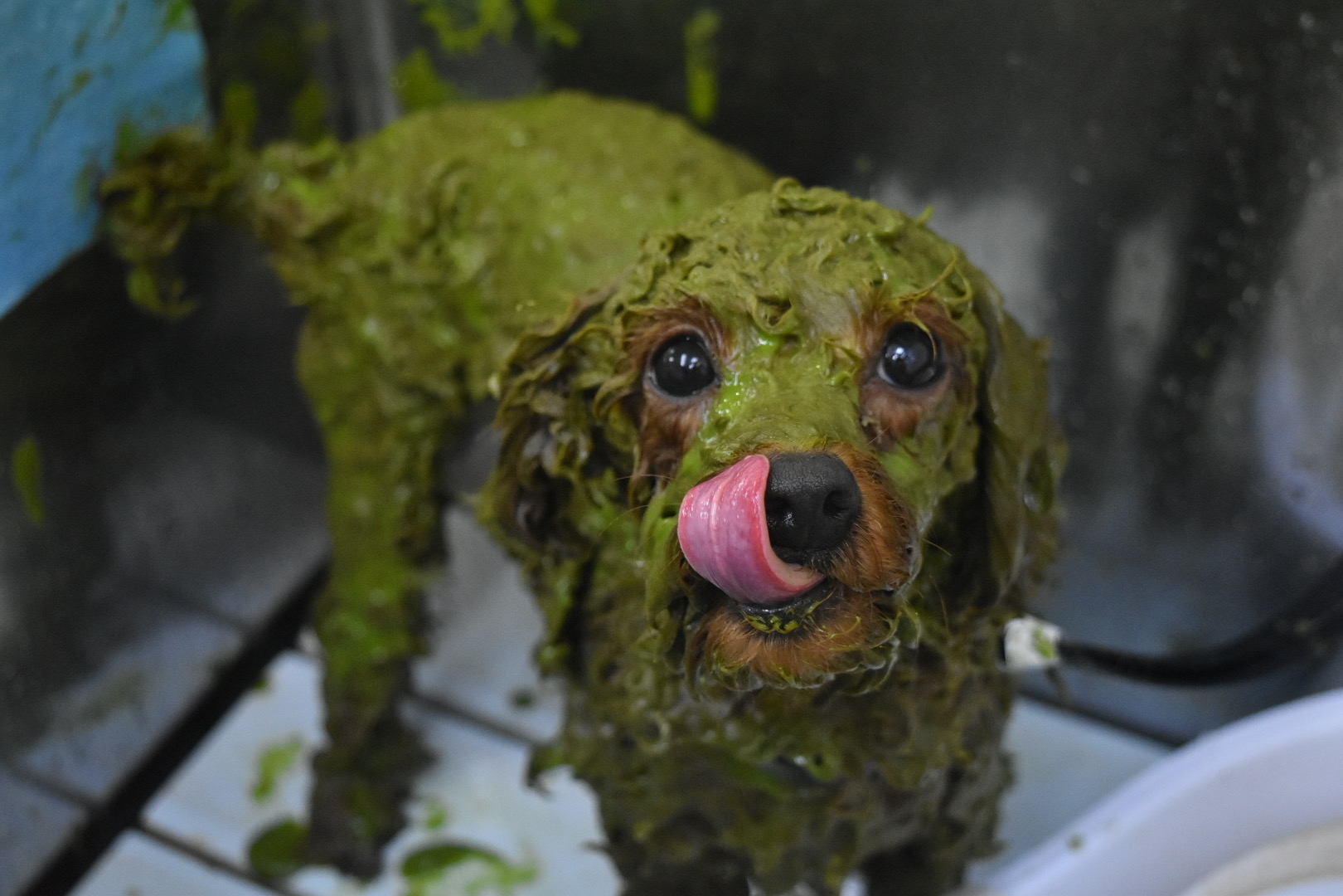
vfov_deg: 22.6
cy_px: 448
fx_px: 2238
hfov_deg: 33.4
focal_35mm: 60
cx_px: 672
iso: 3200
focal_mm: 40
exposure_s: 1/400
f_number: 5.6
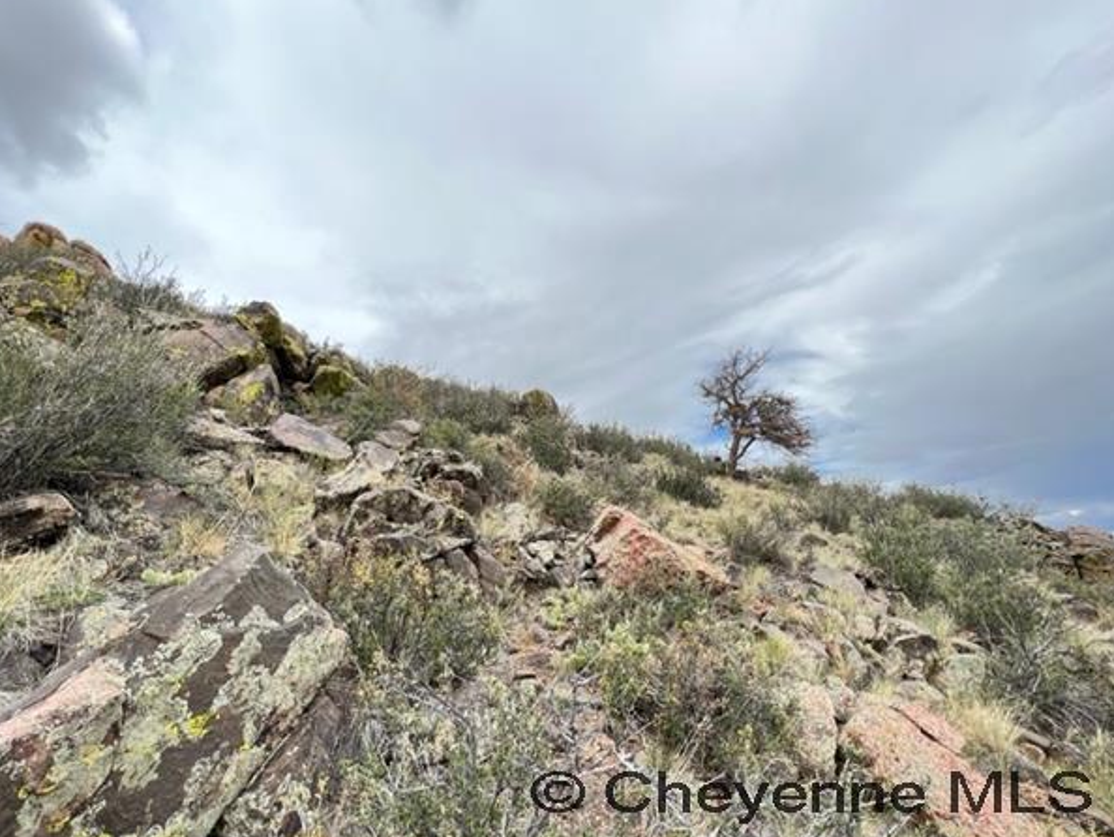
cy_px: 405
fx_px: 451
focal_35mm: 14
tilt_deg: +21.7
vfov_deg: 85.7
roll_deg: +6.0
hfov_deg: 102.0
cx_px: 555
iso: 32
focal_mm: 1.57
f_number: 1.8
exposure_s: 1/576
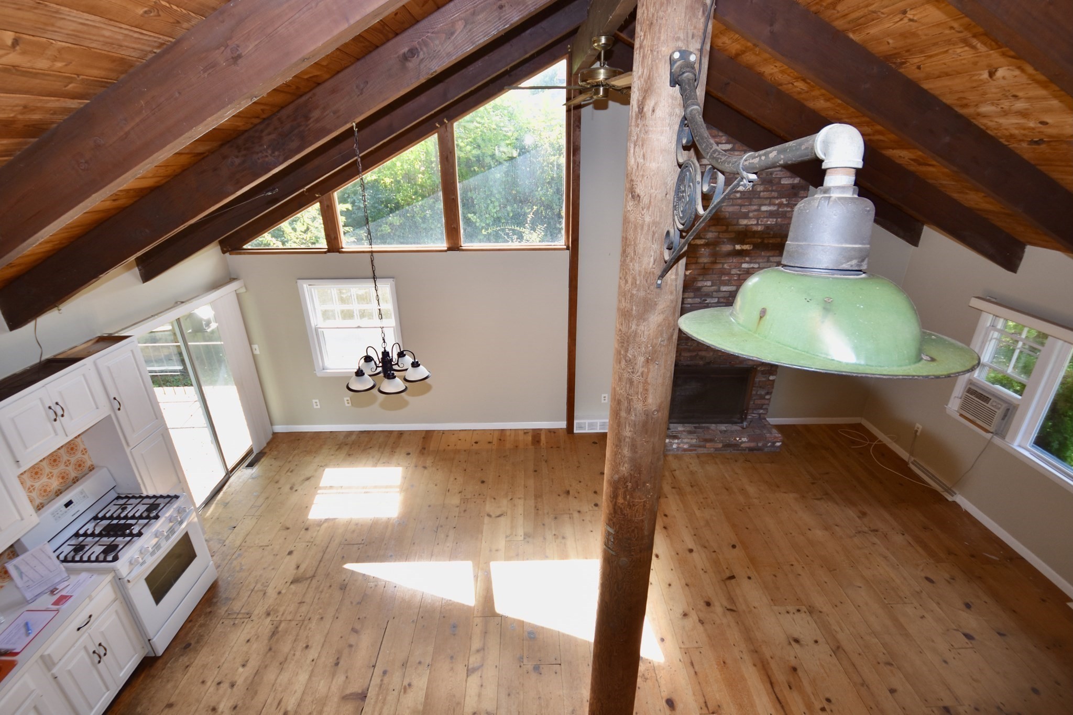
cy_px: 358
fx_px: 447
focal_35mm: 15
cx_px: 536
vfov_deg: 77.3
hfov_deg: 100.4
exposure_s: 1/80
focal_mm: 10
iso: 200
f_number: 4.5
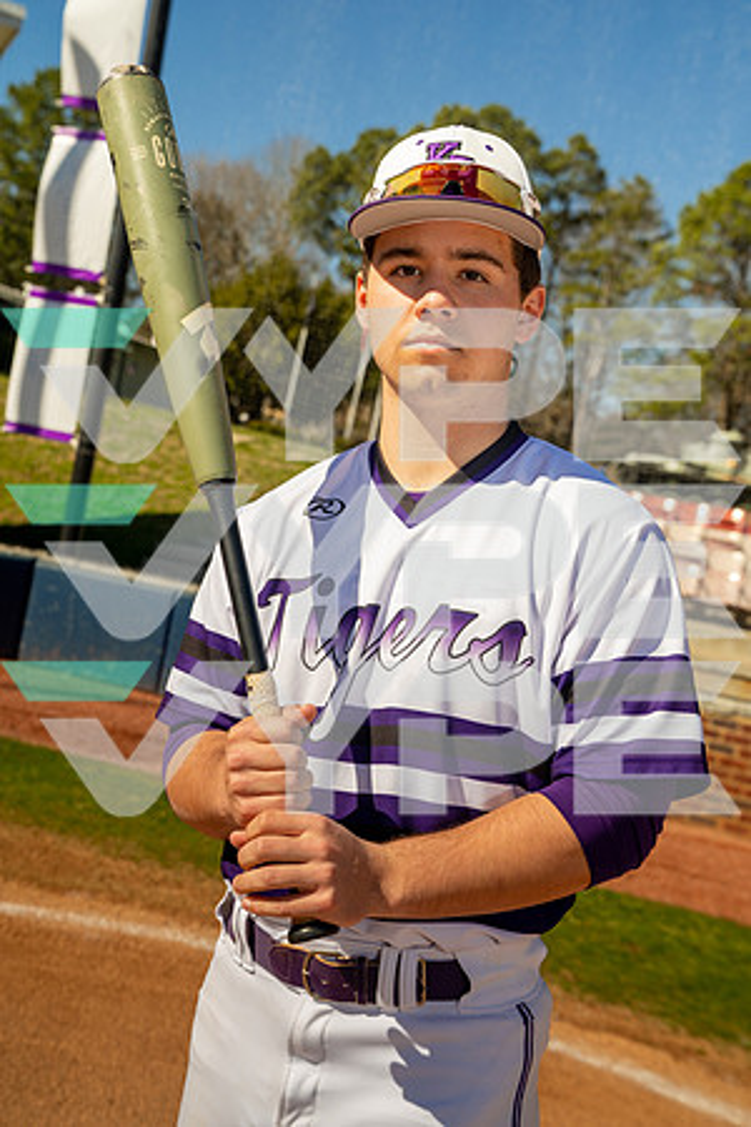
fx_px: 1502
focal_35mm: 48
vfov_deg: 41.1
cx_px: 376
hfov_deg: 28.1
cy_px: 564
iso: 100
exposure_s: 1/125
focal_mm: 48
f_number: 5.6
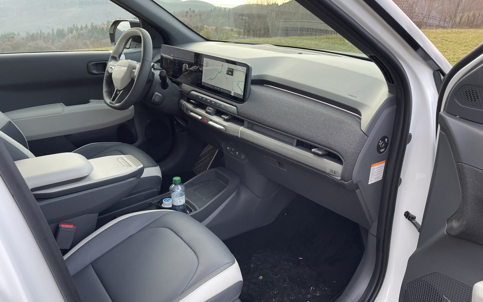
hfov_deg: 66.5
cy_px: 169
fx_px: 369
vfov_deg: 44.5
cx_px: 243
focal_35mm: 28
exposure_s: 1/121
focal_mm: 4.2
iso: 100
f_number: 1.6
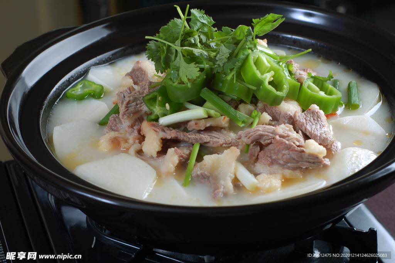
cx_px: 198
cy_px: 132
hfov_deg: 27.0
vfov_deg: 18.2
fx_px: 822
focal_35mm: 75
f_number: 6.3
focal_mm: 50
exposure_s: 1/500
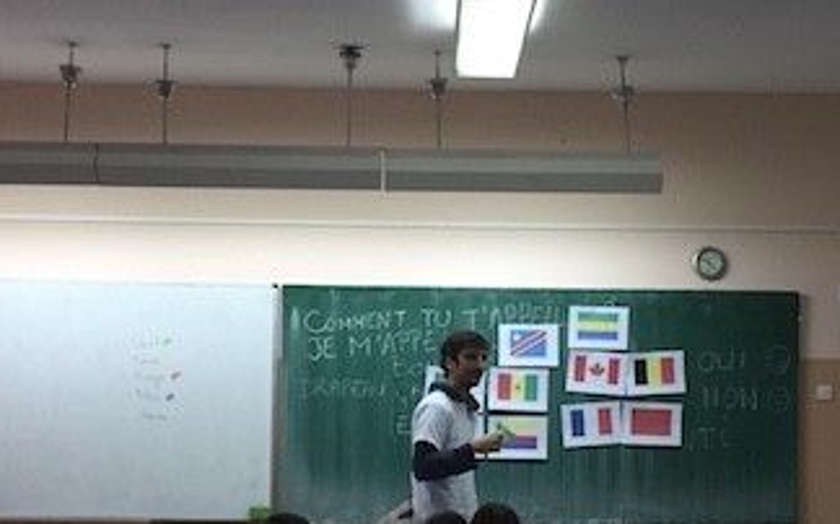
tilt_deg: -0.5
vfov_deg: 22.4
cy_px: 412
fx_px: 1304
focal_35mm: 57
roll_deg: -1.6
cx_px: 464
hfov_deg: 35.7
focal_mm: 4.15
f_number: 2.2
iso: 64
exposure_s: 1/33
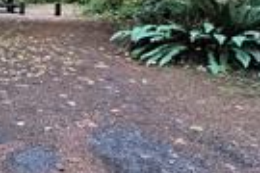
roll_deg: +0.7
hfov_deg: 30.1
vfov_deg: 31.1
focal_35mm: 40
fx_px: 289
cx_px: -121
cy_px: 2
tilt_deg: -2.7
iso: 200
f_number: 1.8
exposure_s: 1/121
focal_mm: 1.57
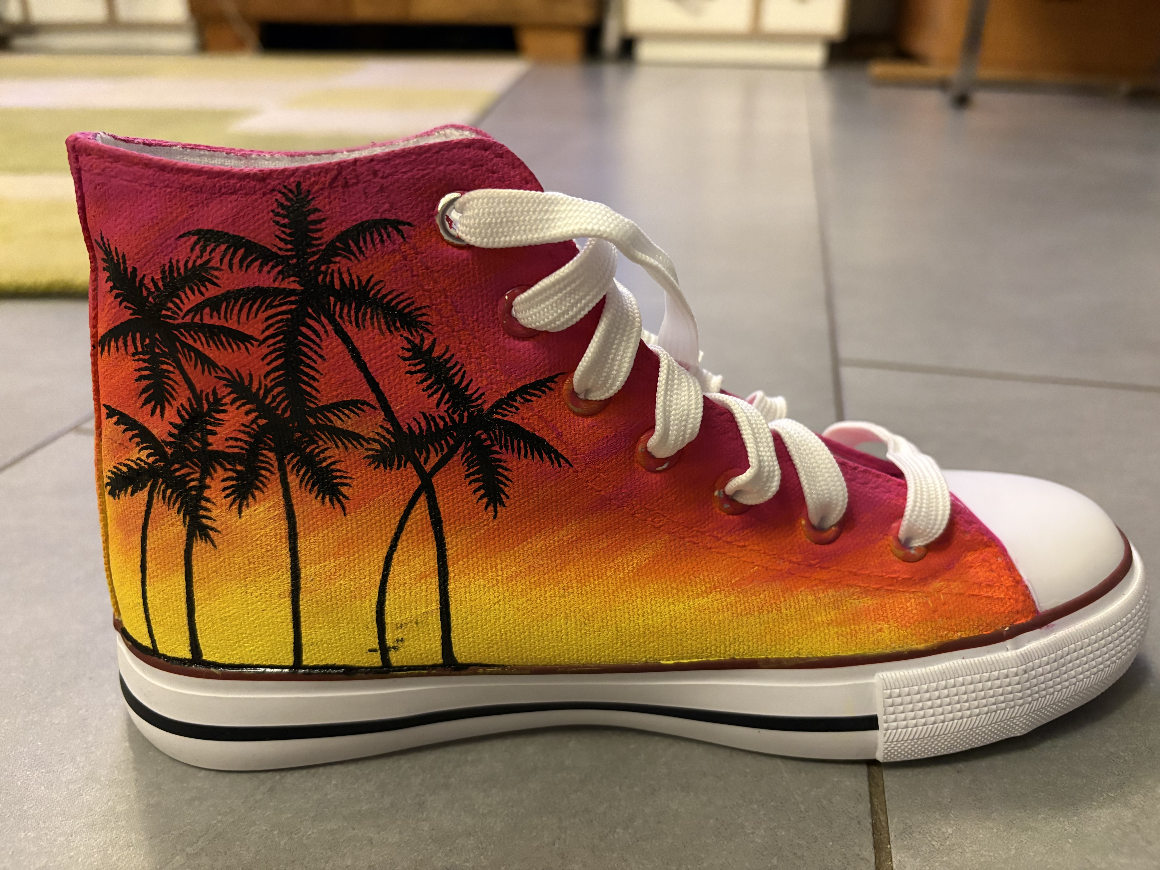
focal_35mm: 26
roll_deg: -0.6
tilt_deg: -25.5
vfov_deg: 53.1
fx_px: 871
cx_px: 580
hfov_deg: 67.3
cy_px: 435
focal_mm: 5.96
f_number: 1.6
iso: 500
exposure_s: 1/25
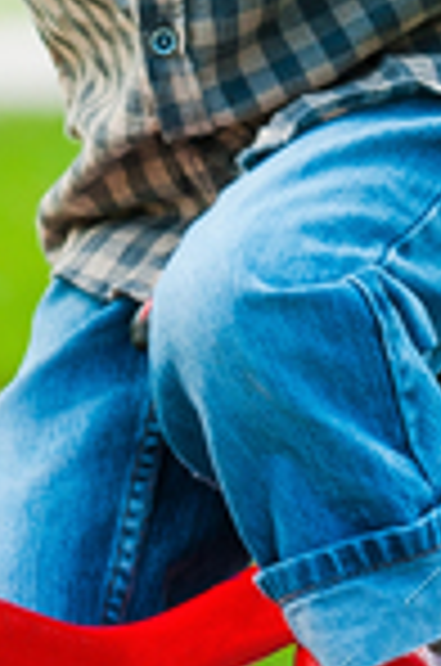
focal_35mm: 661
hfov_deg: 2.1
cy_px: 196
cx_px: 86
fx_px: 12202
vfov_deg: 3.1
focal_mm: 110
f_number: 4
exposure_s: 1/160
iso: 200
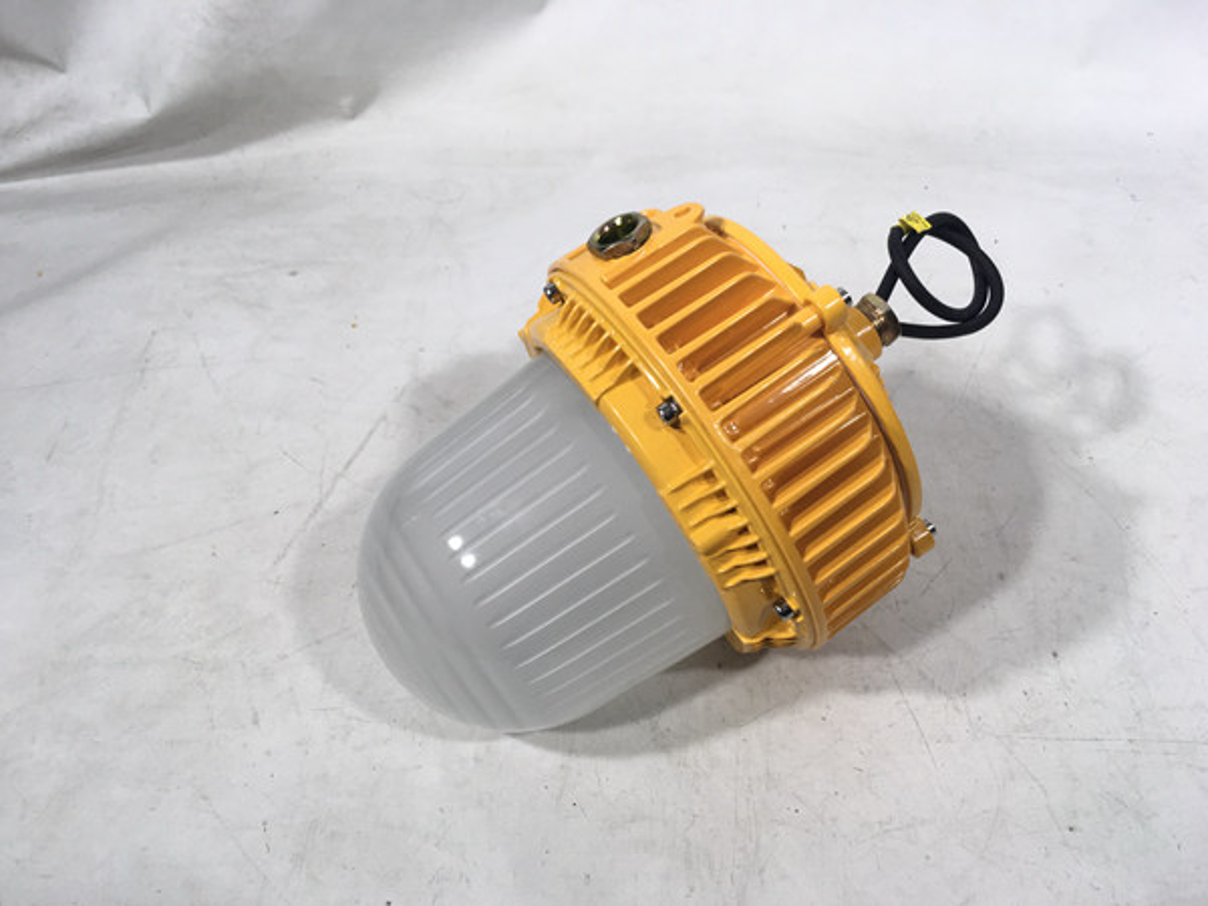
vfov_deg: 48.2
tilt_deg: -43.1
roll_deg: -1.2
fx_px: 1012
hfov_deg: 61.7
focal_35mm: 29
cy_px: 453
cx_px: 604
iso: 40
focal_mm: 4.15
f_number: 2.2
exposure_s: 1/100
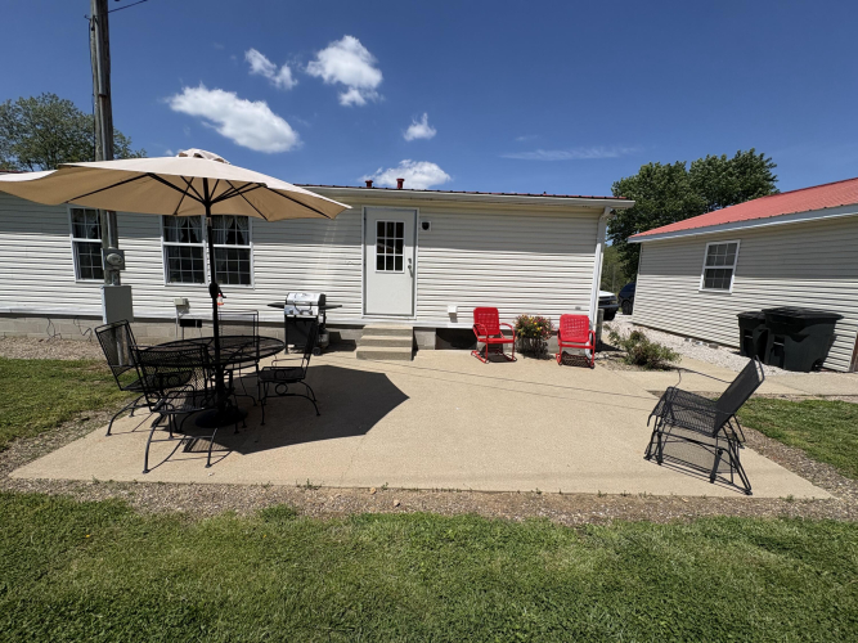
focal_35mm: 14
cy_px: 322
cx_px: 429
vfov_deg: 85.7
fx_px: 347
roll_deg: -1.5
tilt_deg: -7.7
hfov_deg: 102.1
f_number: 2.2
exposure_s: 1/4132
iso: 50
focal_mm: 2.22
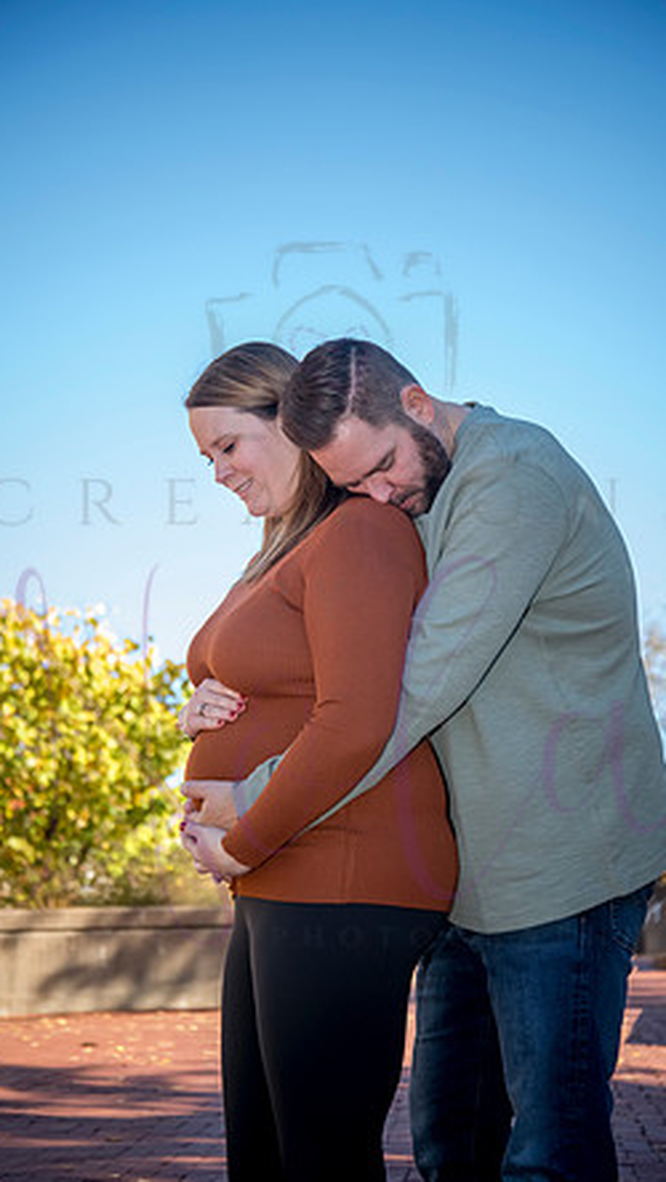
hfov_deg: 17.2
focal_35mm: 70
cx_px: 341
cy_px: 596
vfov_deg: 30.1
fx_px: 2196
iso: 640
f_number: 4.5
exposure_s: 1/640
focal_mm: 66
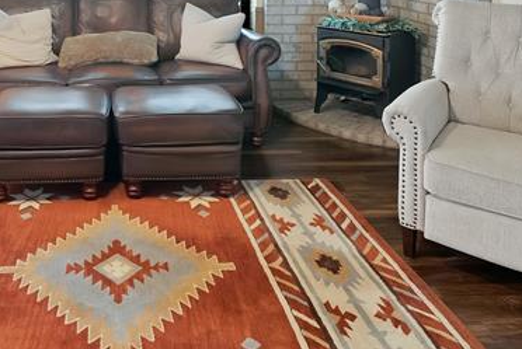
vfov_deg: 34.1
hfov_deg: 54.6
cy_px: -45
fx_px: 479
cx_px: 133
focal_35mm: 33
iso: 640
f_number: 9
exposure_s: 1.6
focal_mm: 12
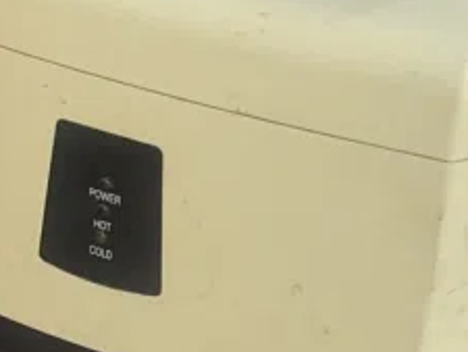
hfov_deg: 27.1
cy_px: 112
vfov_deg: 20.7
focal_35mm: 71
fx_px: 960
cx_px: 339
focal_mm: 5.1
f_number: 1.6
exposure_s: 1/103
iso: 125
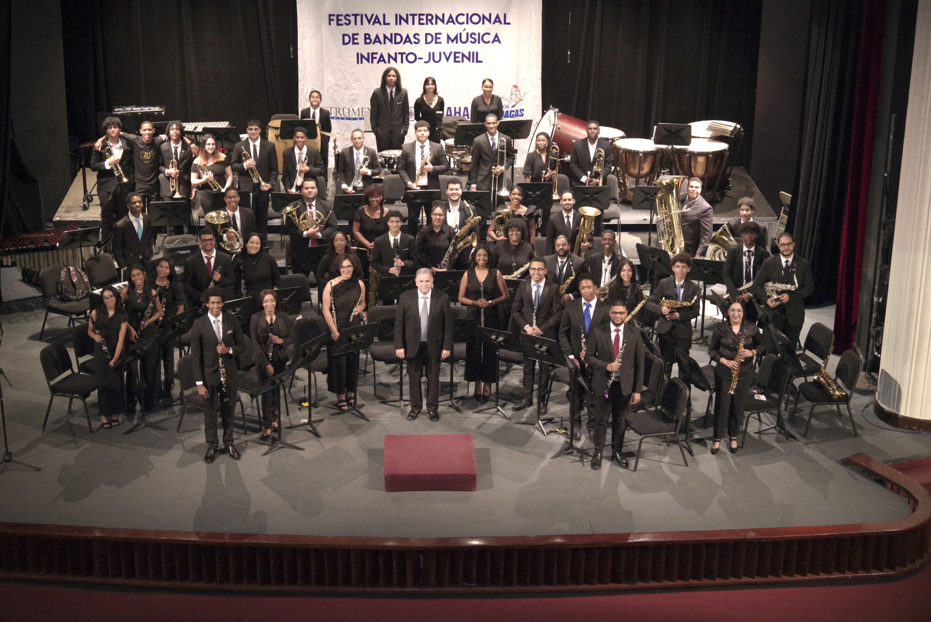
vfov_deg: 20.0
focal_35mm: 68
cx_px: 466
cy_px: 311
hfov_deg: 29.6
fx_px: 1759
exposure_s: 1/80
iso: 6400
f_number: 5.6
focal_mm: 68
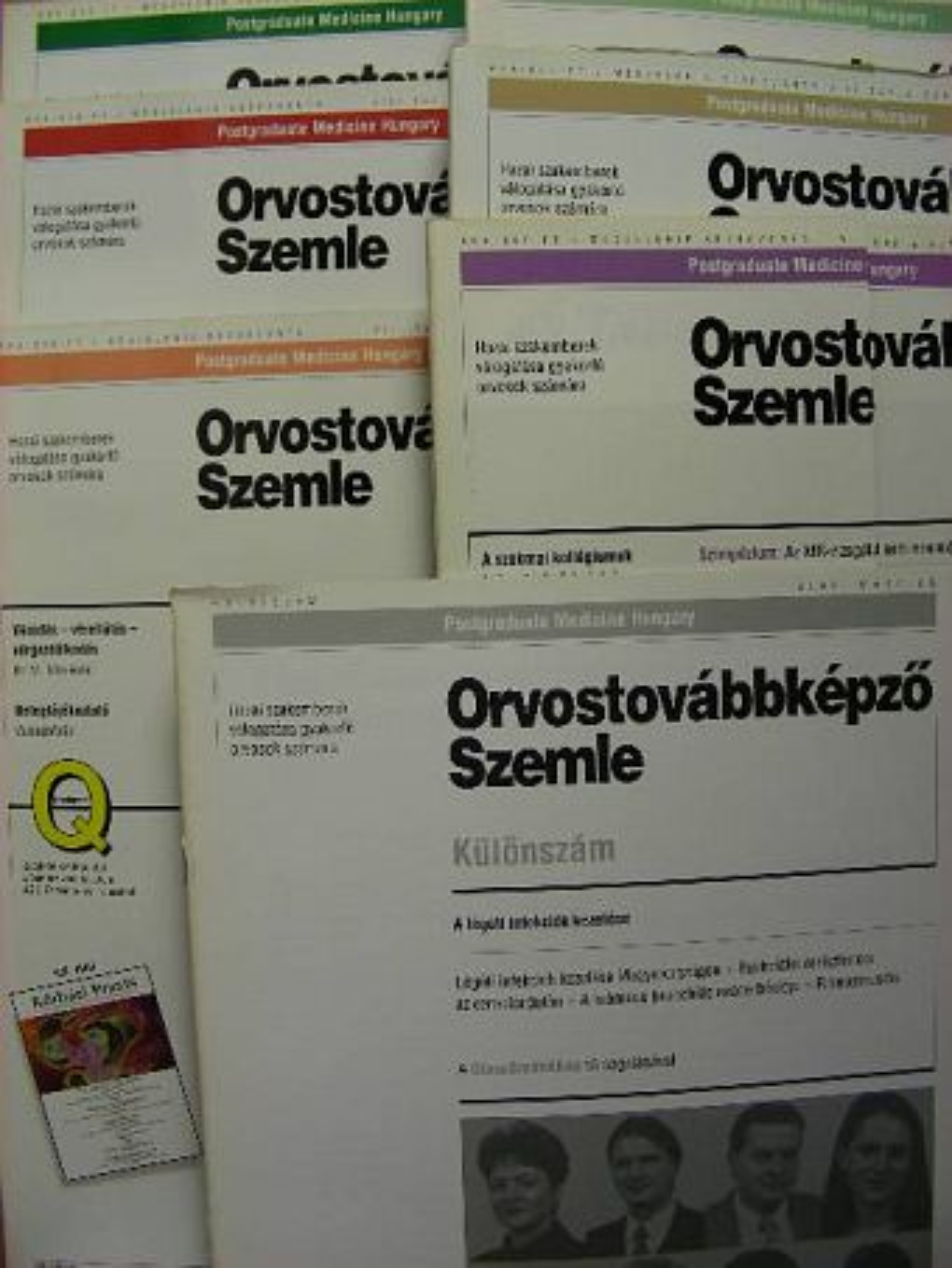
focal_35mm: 38
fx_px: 1393
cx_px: 476
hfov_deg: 37.7
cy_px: 634
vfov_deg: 49.0
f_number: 3.5
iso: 50
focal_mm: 6.3
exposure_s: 1/36.8
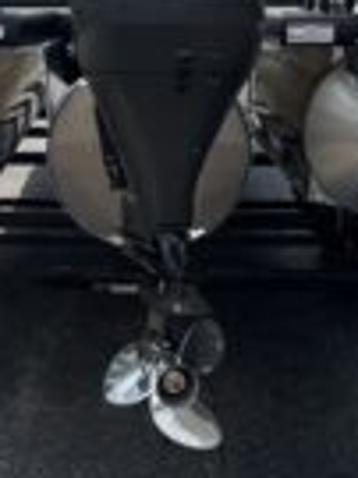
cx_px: 92
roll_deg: -1.2
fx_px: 1063
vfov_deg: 24.8
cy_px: 67
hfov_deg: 19.0
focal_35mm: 77
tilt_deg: -4.6
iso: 50
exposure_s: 1/4854
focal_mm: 5.96
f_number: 1.6
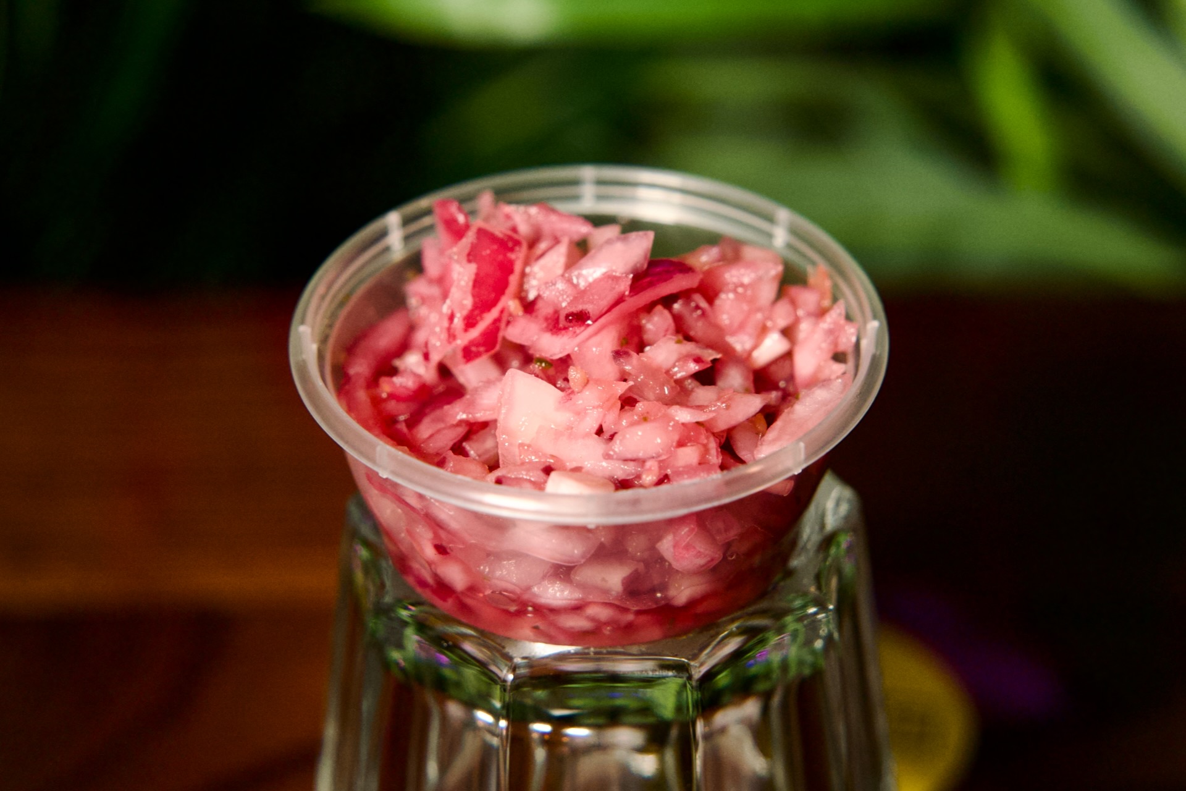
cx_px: 593
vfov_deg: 13.2
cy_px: 396
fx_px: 3426
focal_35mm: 104
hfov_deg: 19.6
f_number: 4.5
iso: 2000
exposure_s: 1/250
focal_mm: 104
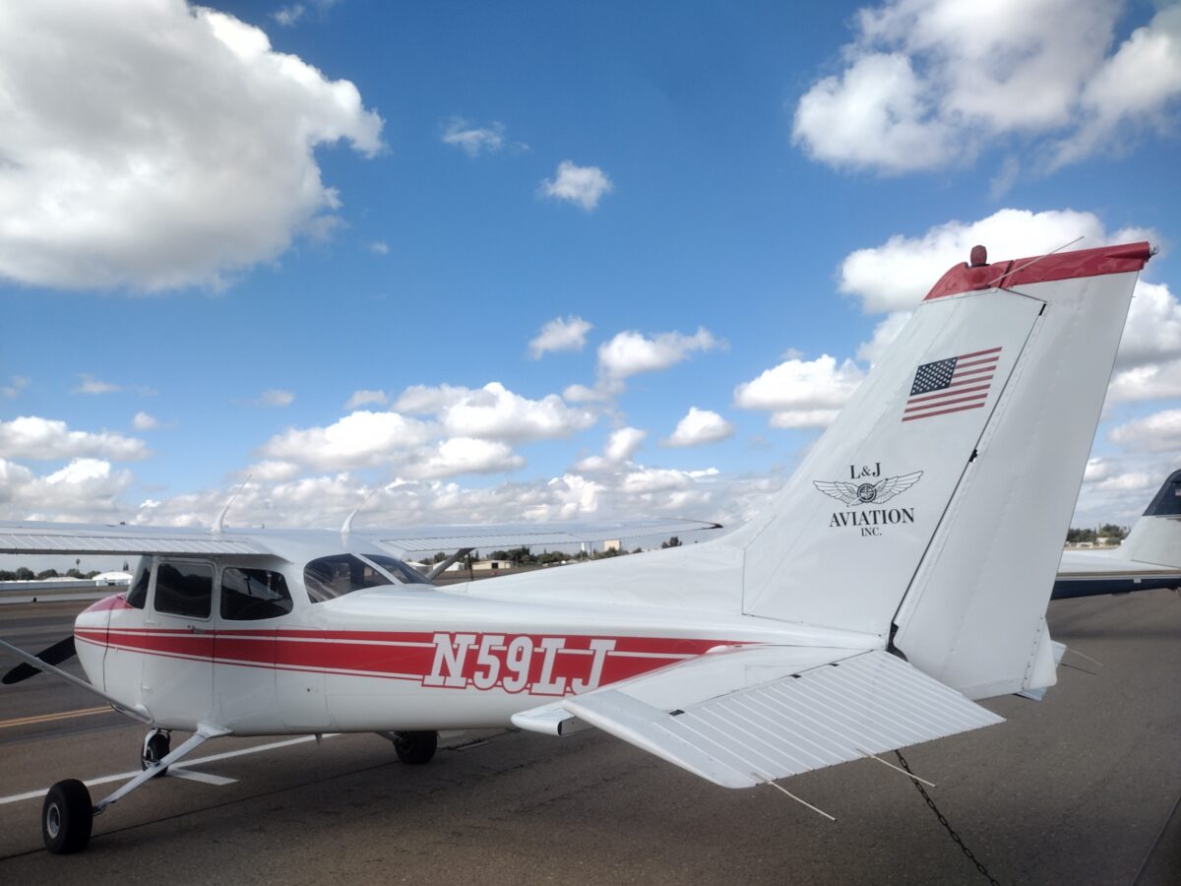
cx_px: 590
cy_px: 443
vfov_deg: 51.4
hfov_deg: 65.3
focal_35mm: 27
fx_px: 921
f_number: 1.7
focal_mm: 4.71
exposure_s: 1/2182
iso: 100
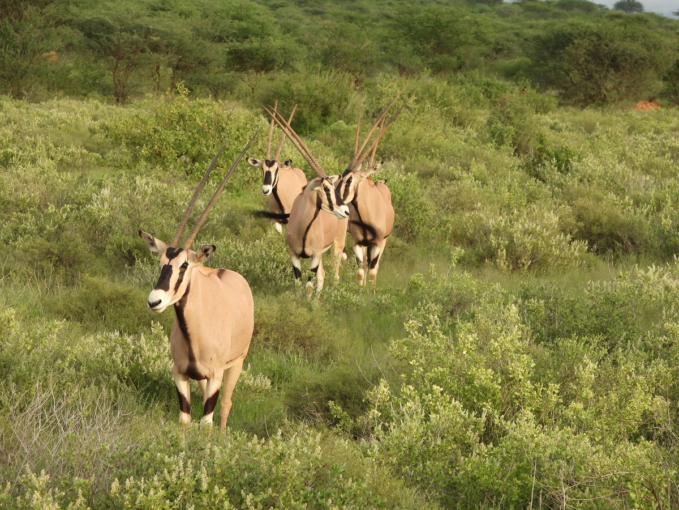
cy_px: 255
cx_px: 340
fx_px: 3629
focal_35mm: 185
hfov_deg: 10.7
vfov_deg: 8.0
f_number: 4.5
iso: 100
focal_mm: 33
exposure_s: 1/80
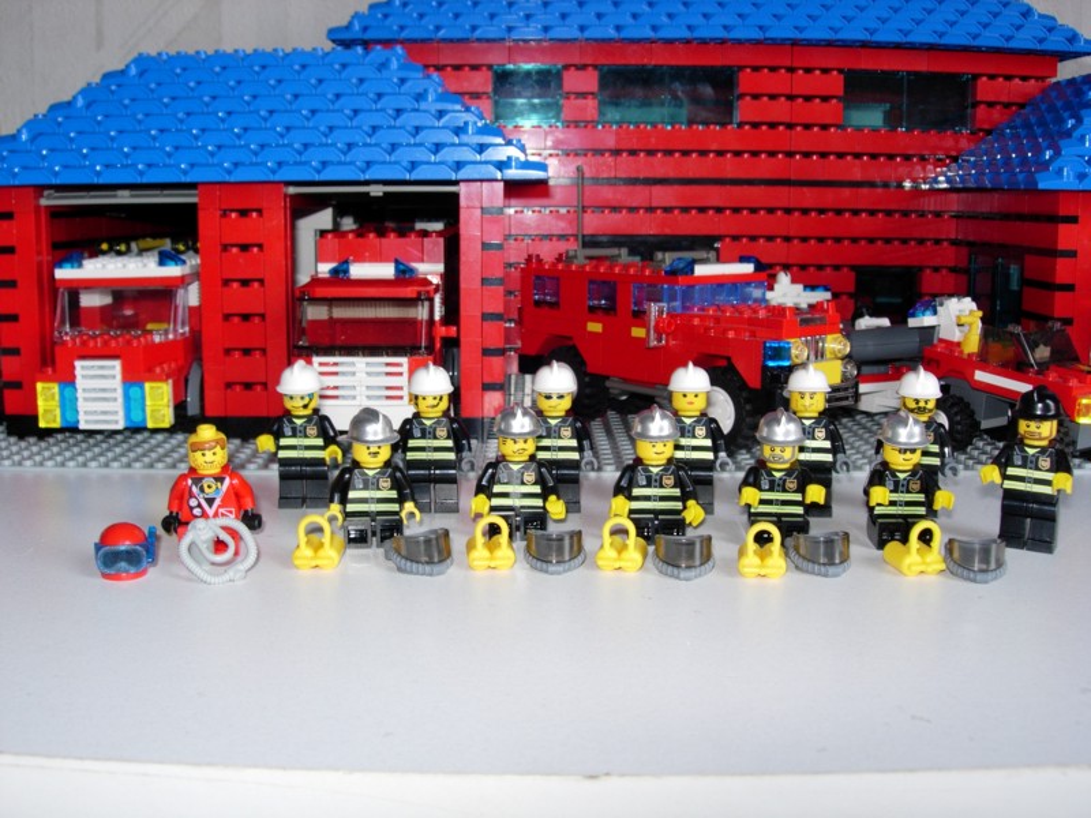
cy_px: 409
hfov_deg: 49.0
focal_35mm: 38
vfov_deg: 37.7
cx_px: 546
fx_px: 1198
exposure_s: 1/32
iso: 79
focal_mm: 7.8
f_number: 4.8
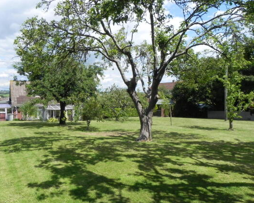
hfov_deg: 62.1
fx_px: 211
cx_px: 116
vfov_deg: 51.6
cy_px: 99
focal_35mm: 28
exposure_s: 1/316
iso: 160
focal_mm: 4.6
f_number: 7.1
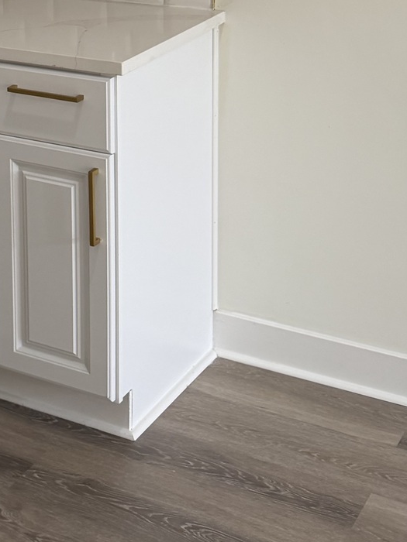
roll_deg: +1.8
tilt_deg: -4.3
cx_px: -256
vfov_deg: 23.1
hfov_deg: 16.5
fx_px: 1238
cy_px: -70
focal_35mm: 79
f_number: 1.78
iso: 160
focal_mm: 6.76
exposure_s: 1/120
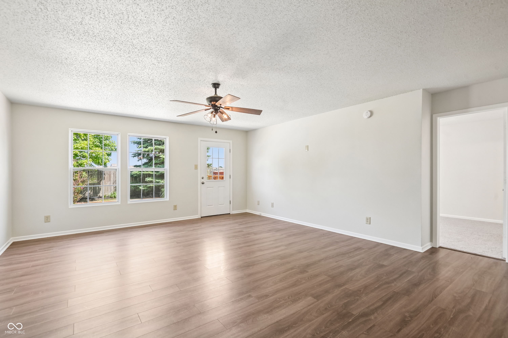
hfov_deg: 96.7
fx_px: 226
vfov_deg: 73.7
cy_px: 169
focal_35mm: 16
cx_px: 254
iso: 160
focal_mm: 16
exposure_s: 1/15
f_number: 8
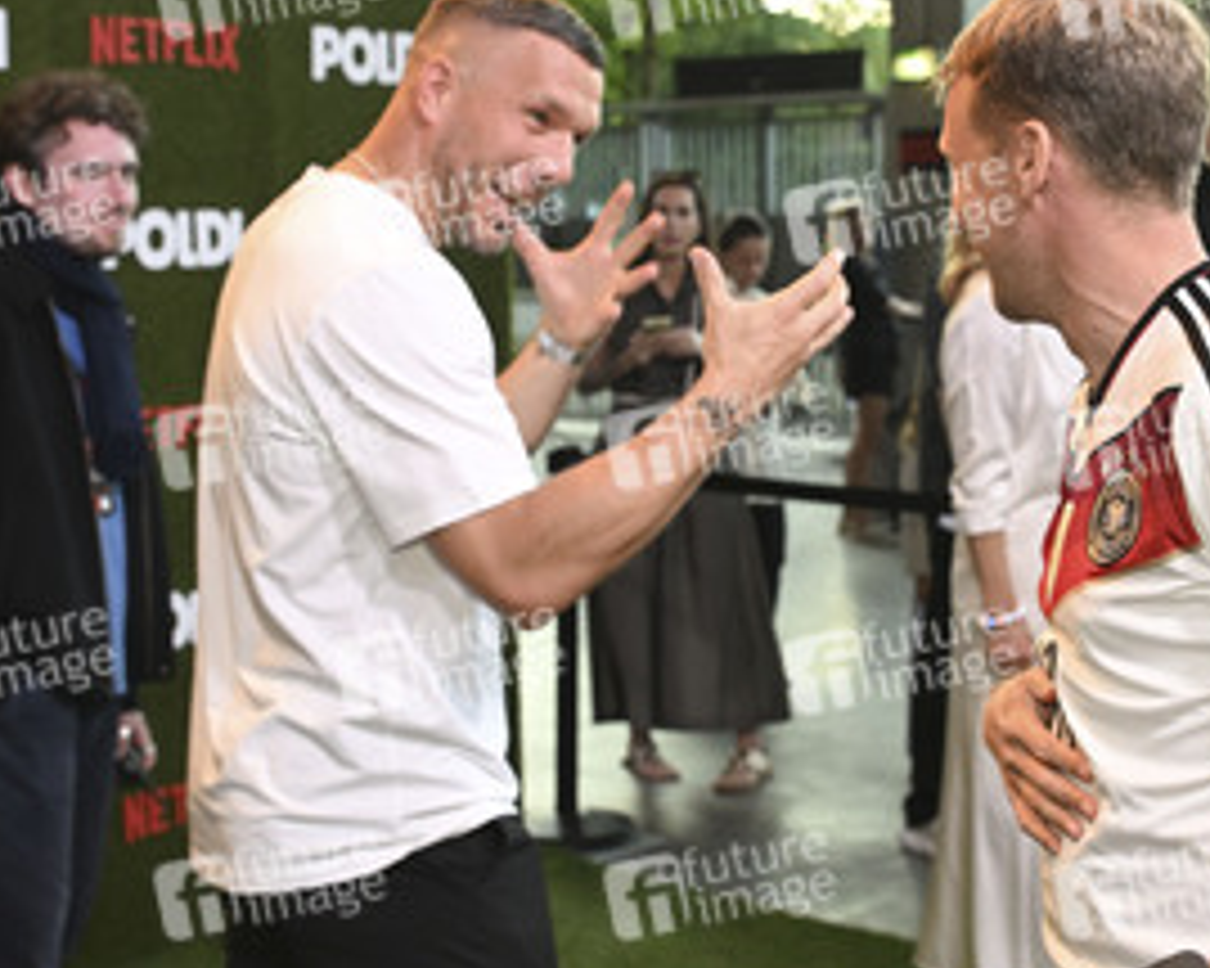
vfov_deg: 27.6
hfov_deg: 33.9
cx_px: 780
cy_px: 549
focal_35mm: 55
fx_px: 1969
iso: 1600
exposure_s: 1/250
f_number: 4.5
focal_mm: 35
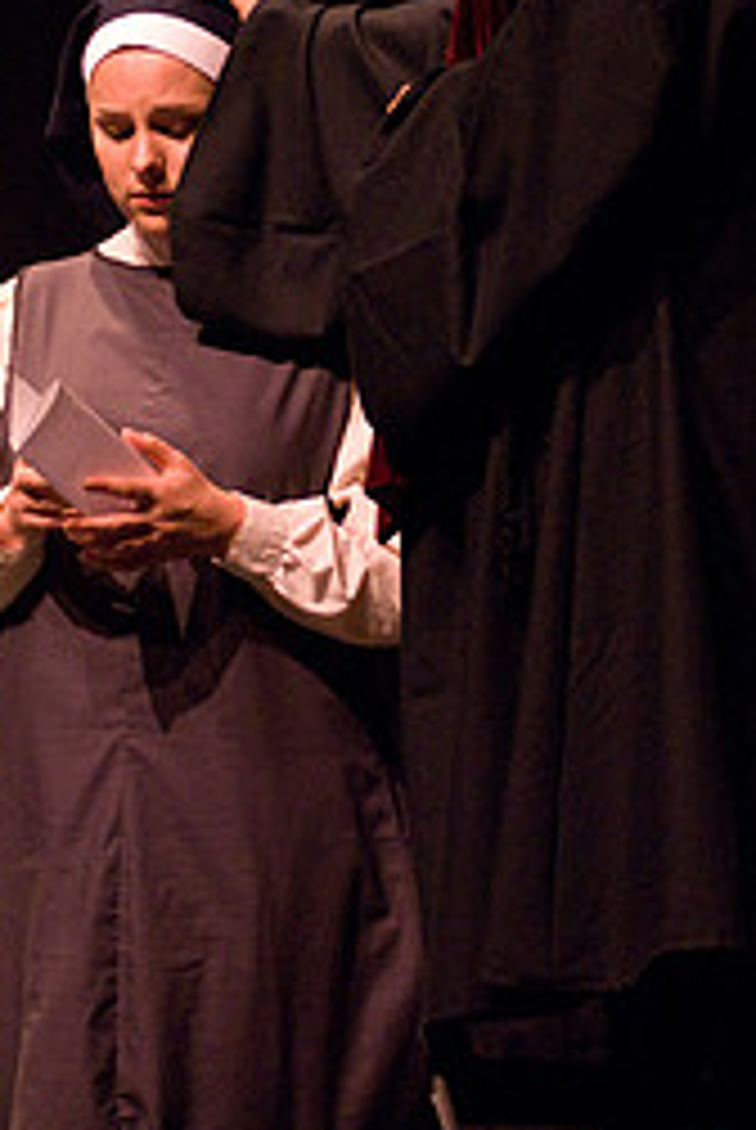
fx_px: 6753
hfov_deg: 6.4
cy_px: 302
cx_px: 322
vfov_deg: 9.5
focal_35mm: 215
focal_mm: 80
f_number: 2.8
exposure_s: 1/125
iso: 1600
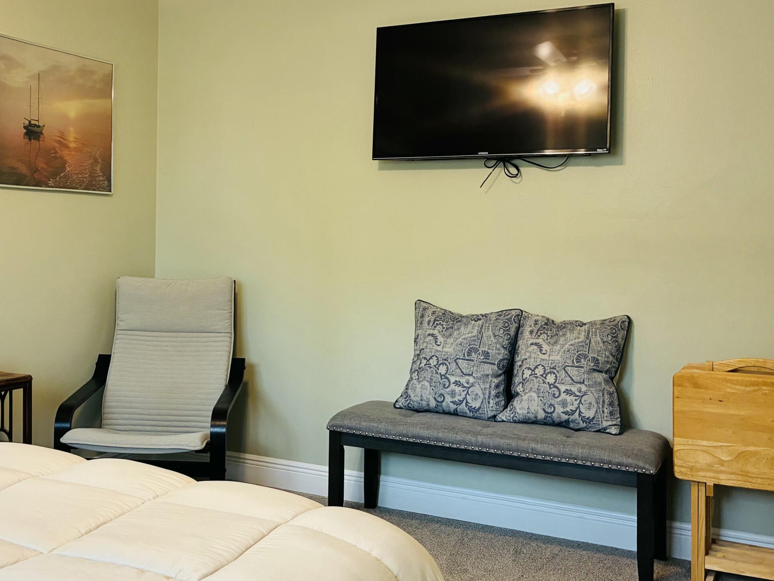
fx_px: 894
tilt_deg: +0.1
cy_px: 248
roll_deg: -1.2
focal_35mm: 40
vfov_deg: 35.9
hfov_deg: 46.4
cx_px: 295
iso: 125
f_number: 1.64
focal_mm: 4.2
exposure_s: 1/60
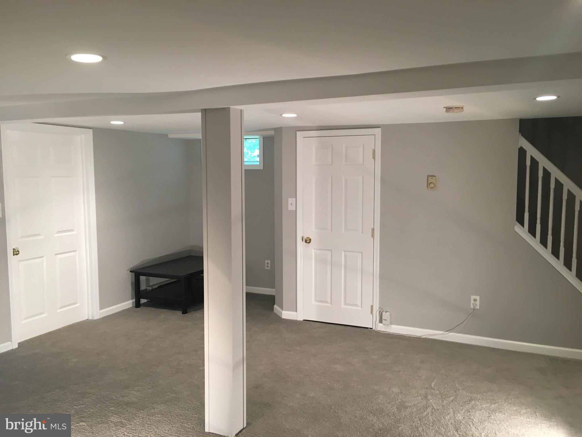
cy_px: 218
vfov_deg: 48.2
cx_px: 291
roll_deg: +0.3
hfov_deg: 61.7
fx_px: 488
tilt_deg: -2.8
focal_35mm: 29
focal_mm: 4.15
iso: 64
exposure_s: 1/30
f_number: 2.2
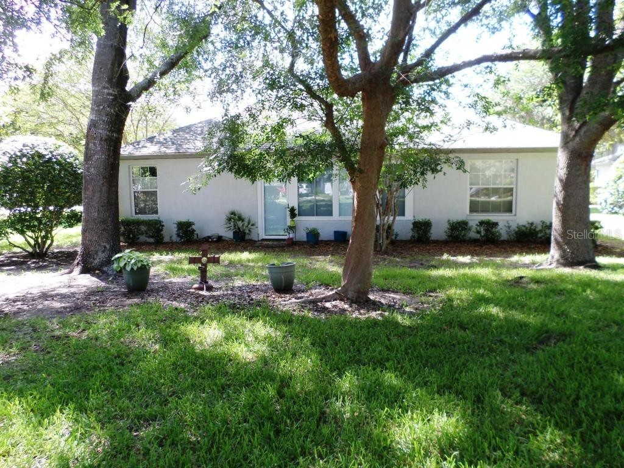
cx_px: 312
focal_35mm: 25
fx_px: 451
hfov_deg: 69.4
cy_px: 234
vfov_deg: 54.9
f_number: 2.5
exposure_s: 1/90
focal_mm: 4.5
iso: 80
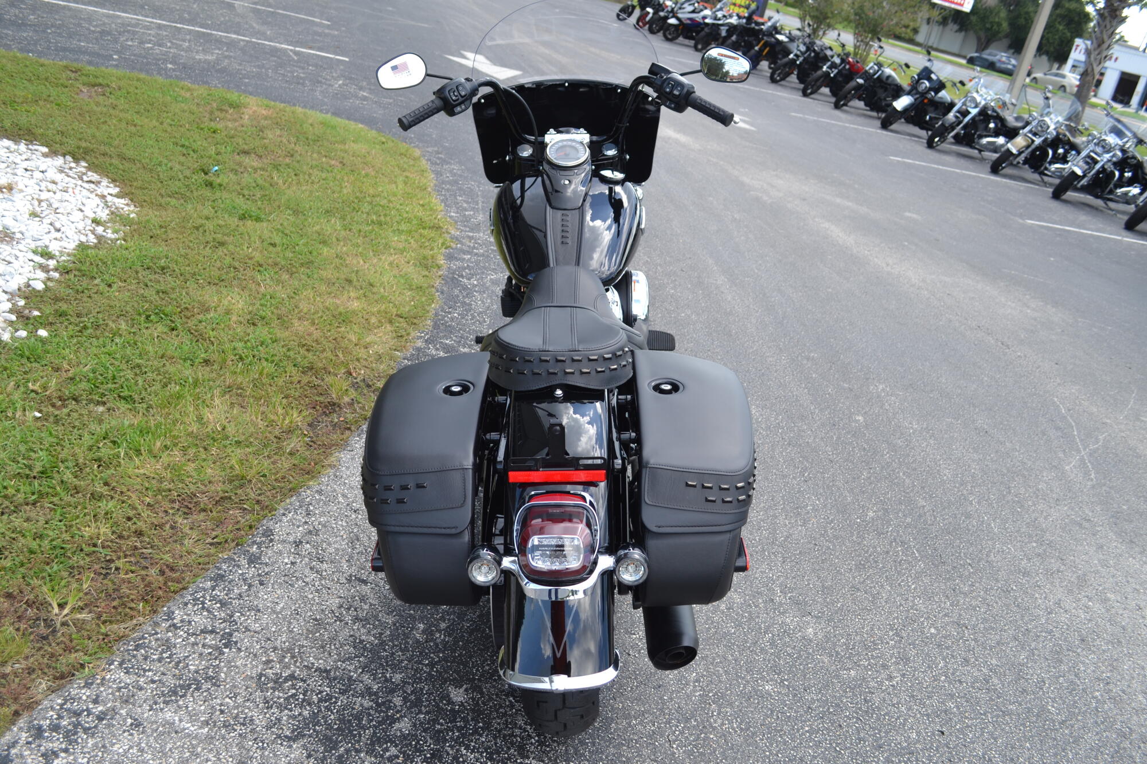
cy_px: 382
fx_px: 1051
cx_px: 574
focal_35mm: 33
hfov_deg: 57.2
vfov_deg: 40.0
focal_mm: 22
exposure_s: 1/125
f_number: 5.6
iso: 110
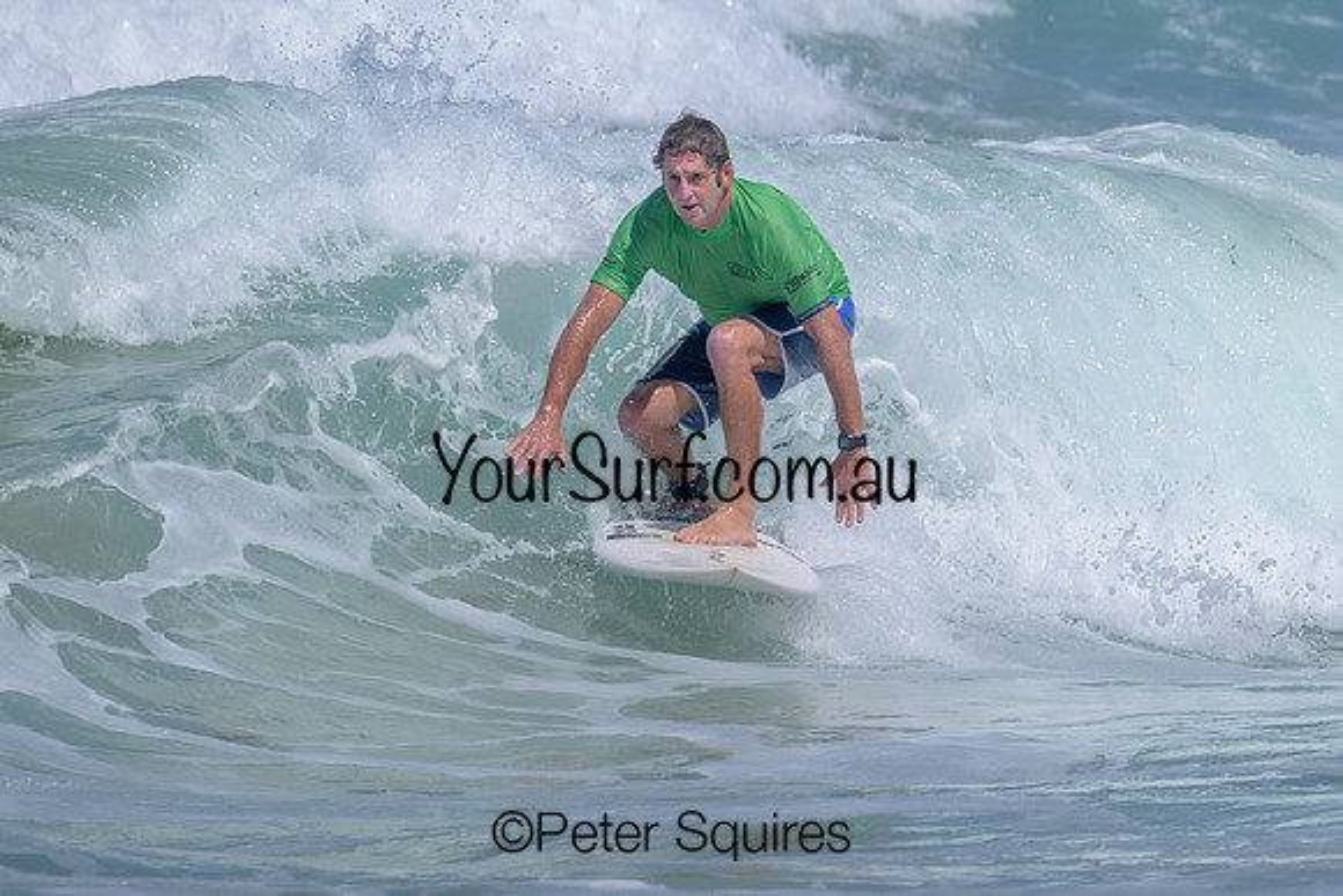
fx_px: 34271
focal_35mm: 918
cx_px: 907
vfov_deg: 1.5
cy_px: 371
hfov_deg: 2.2
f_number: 11
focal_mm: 680
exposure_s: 1/2000
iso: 450
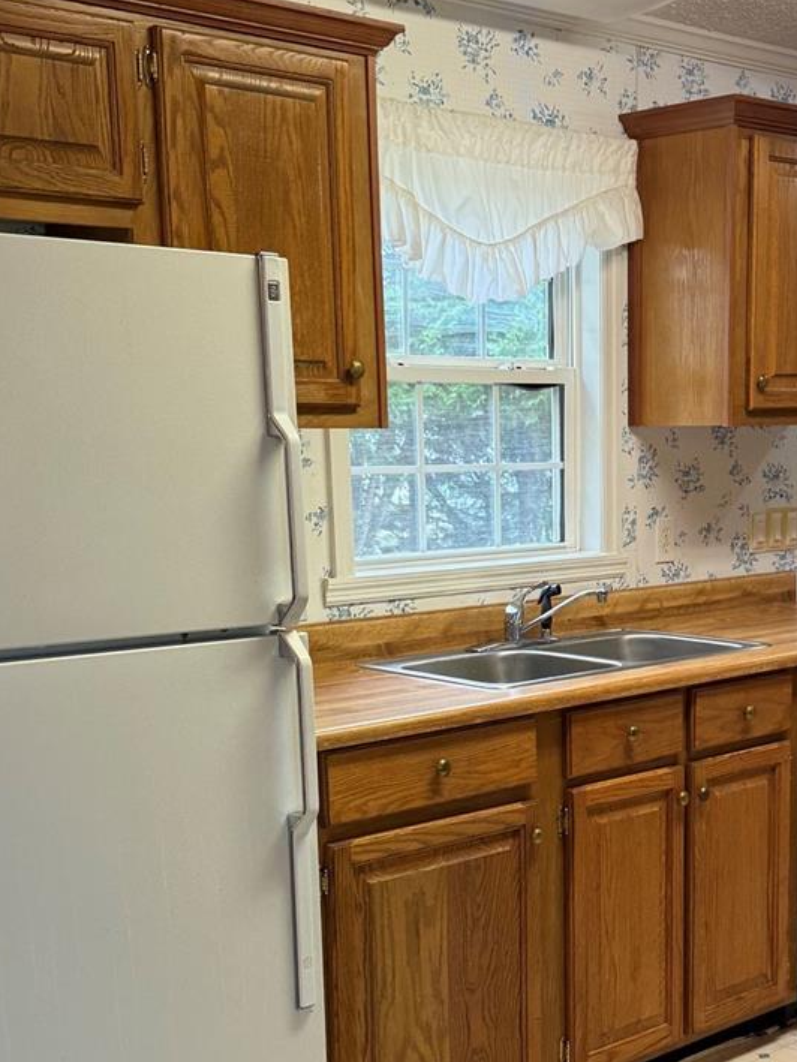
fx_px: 1596
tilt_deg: -10.7
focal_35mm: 52
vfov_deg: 36.4
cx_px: 586
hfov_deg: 27.7
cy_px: 726
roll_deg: +0.1
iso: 160
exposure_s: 1/120
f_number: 1.78
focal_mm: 6.76
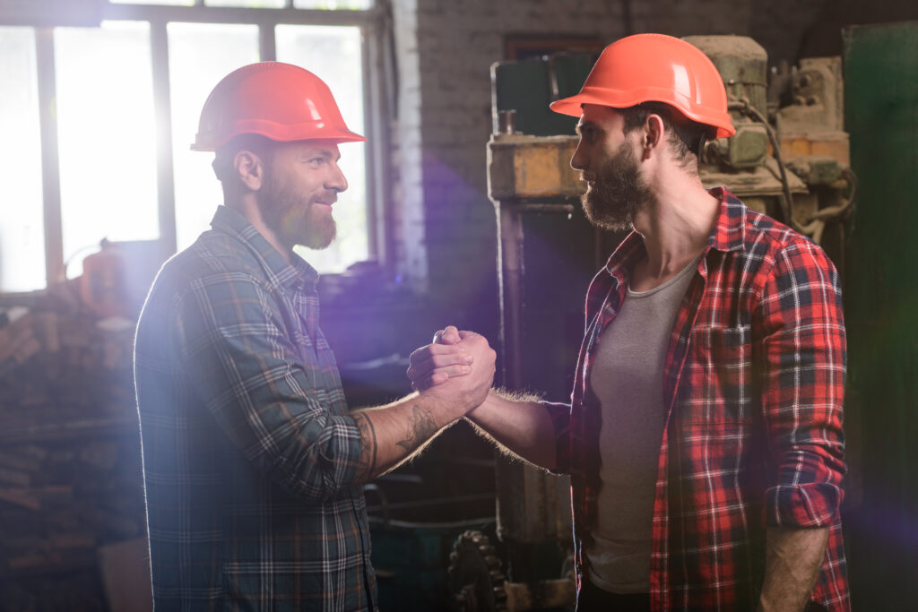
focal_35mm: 85
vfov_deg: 16.1
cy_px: 306
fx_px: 2168
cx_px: 459
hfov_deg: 23.9
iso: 100
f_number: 4.5
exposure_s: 1/200
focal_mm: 85
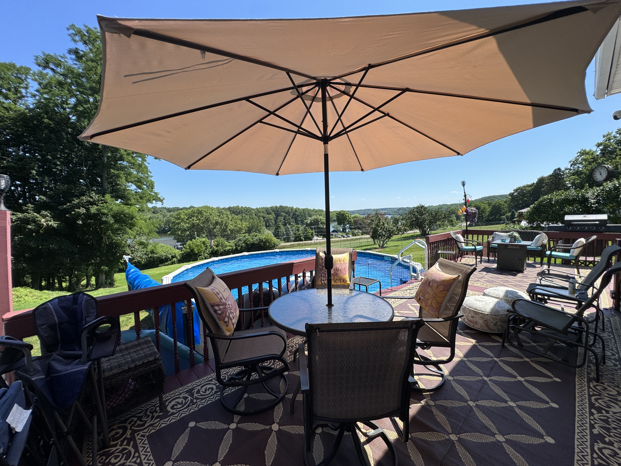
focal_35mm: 14
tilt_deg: -5.1
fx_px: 251
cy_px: 233
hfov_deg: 102.1
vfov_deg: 85.7
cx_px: 310
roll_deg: +0.8
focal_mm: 2.22
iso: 40
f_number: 2.2
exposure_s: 1/1567
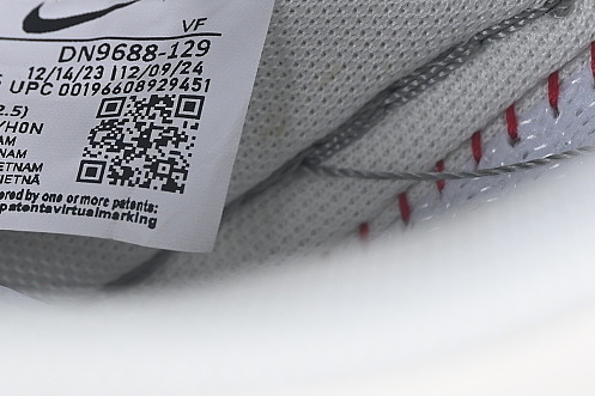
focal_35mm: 163
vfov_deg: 8.4
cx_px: 140
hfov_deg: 12.6
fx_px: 2693
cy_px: 108
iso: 160
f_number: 7.1
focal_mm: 50
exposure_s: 1/80
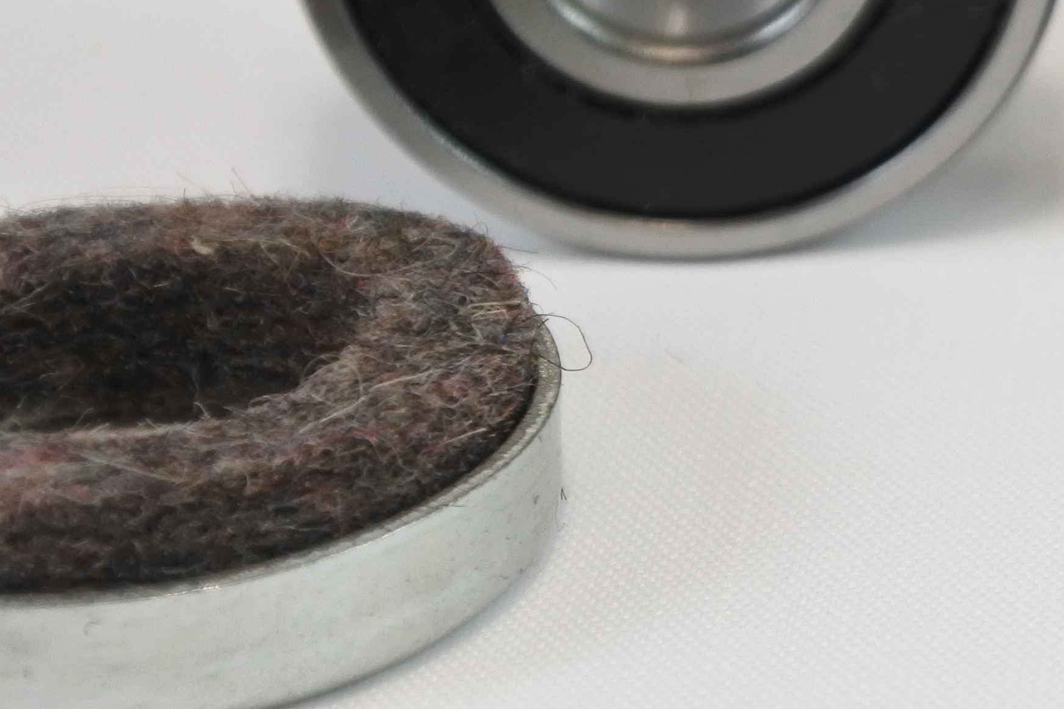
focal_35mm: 176
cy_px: 248
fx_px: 5201
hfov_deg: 11.5
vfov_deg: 7.8
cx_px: 1095
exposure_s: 1/160
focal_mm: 20.6
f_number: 4.8
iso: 400
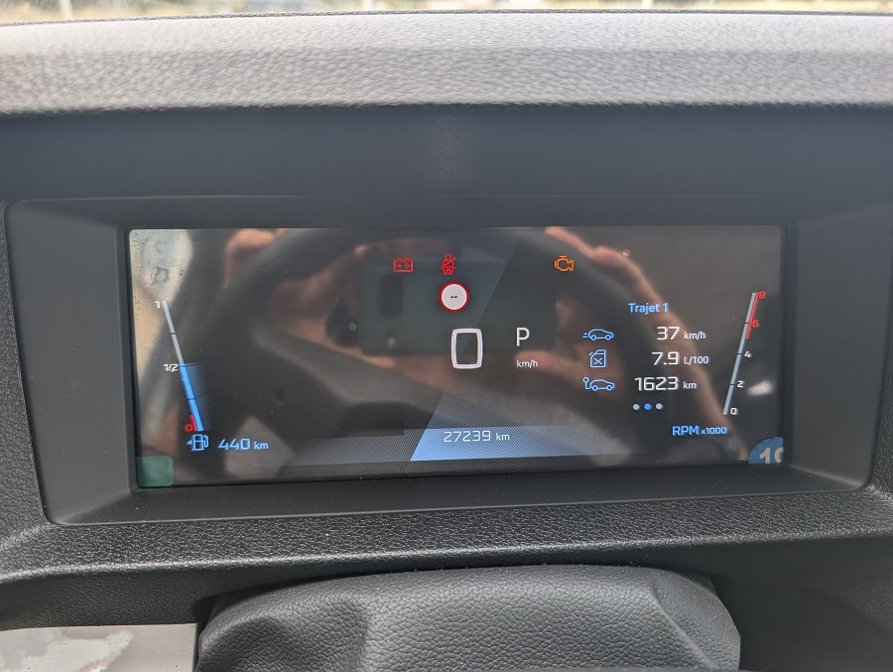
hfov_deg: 71.5
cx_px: 446
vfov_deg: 56.9
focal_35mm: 24
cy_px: 336
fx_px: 620
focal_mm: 6.9
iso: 18
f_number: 1.68
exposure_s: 1/155
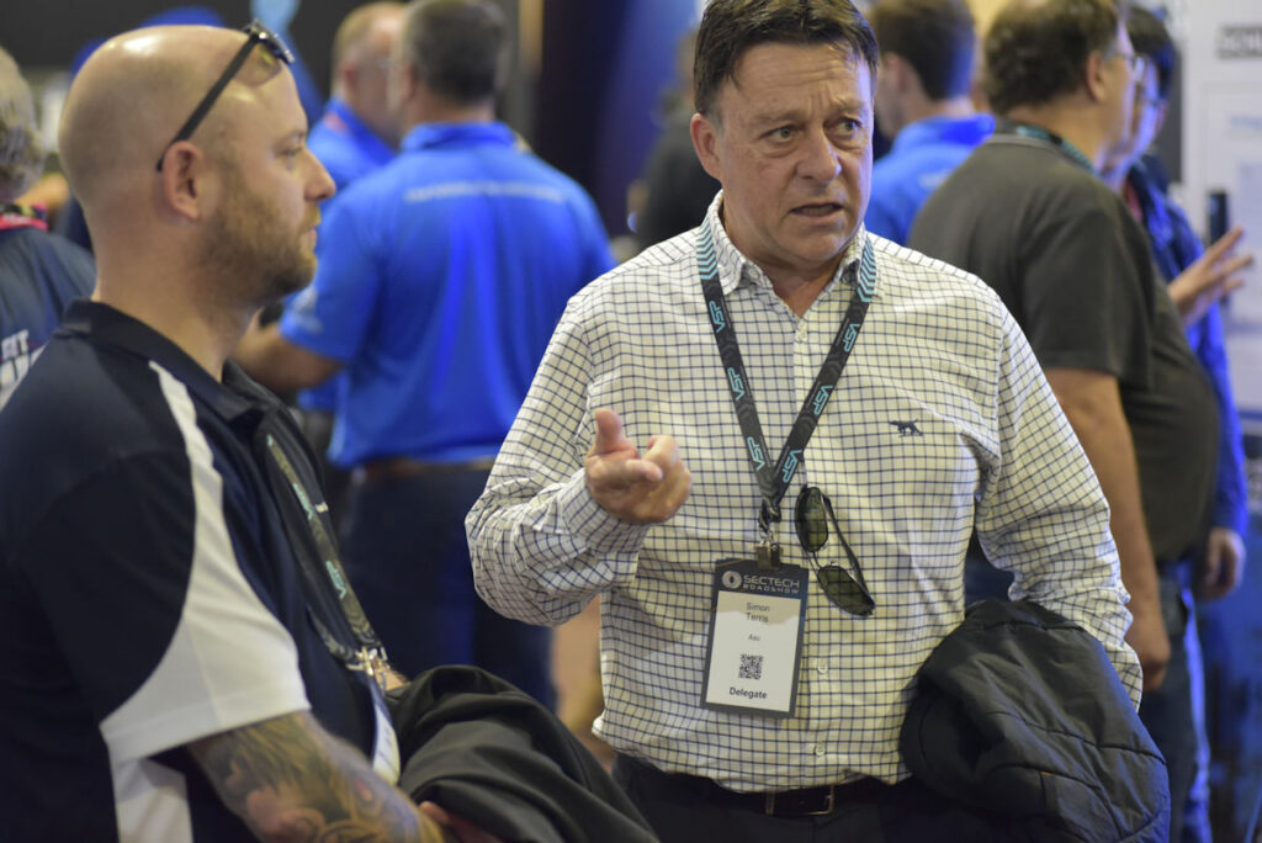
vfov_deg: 13.7
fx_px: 3507
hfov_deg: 20.4
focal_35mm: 100
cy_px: 422
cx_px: 631
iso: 5000
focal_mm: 100
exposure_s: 1/125
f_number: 2.8
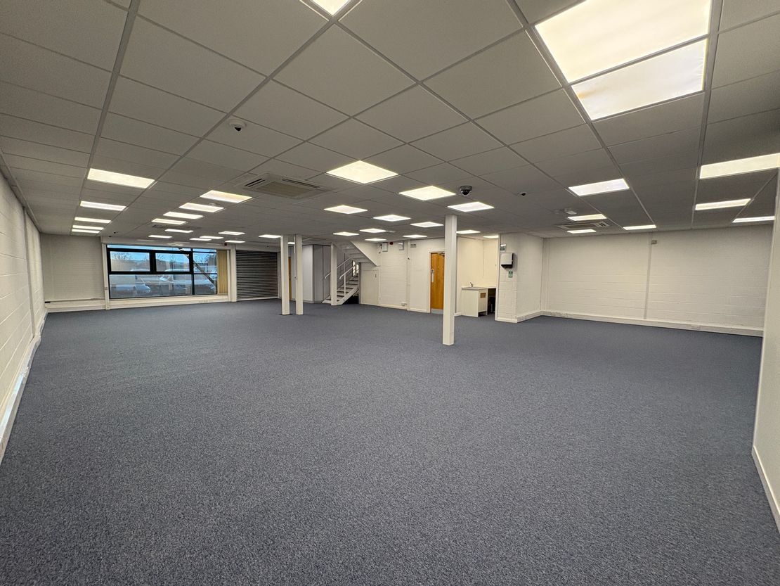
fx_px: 316
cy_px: 293
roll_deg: -0.6
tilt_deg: -4.0
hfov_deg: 102.1
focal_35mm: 14
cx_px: 390
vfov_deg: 85.7
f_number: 2.2
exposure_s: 1/100
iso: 160
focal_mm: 2.22
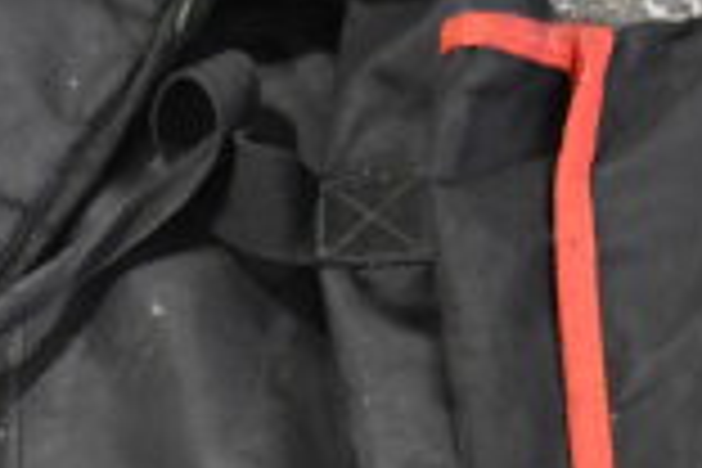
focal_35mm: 223
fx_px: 4348
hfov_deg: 9.0
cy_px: 538
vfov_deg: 6.1
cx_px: -418
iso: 2200
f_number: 4.8
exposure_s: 1/160
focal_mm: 38
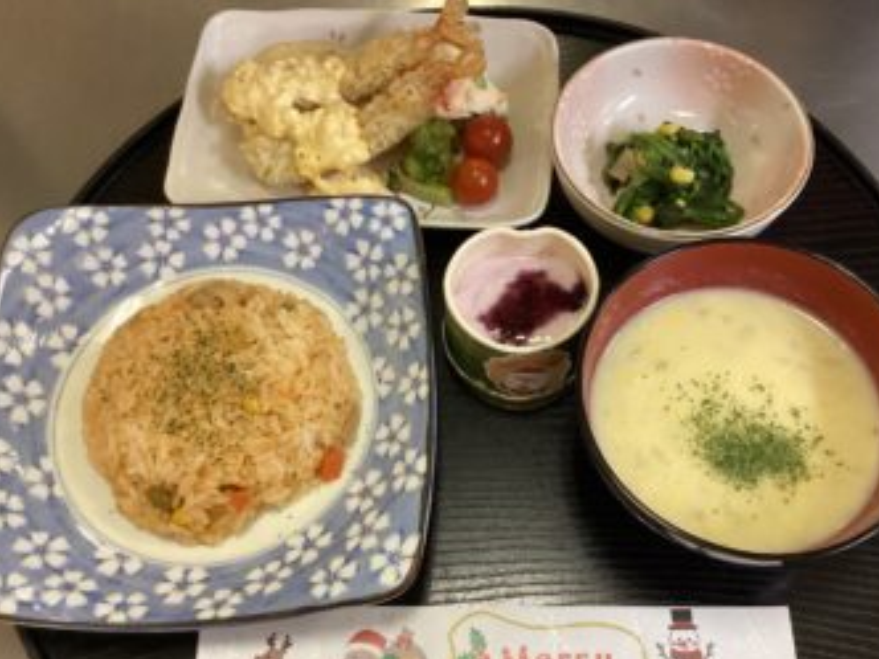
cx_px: 478
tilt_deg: -64.7
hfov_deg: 52.6
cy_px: 369
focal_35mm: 35
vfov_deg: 40.6
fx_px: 889
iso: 320
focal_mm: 3.3
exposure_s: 1/60
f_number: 2.4
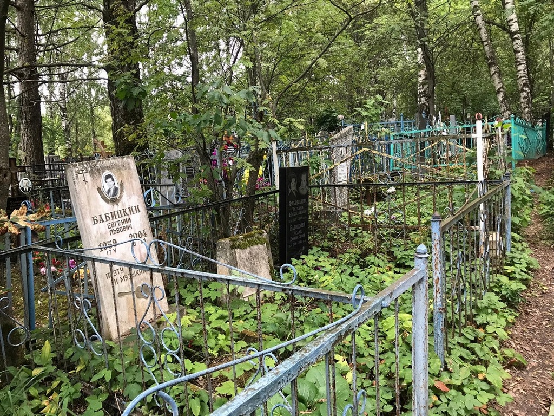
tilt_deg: -4.7
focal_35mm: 28
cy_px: 208
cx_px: 277
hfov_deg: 63.4
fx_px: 448
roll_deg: +0.0
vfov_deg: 49.7
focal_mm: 3.99
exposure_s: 1/33
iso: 25
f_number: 1.8
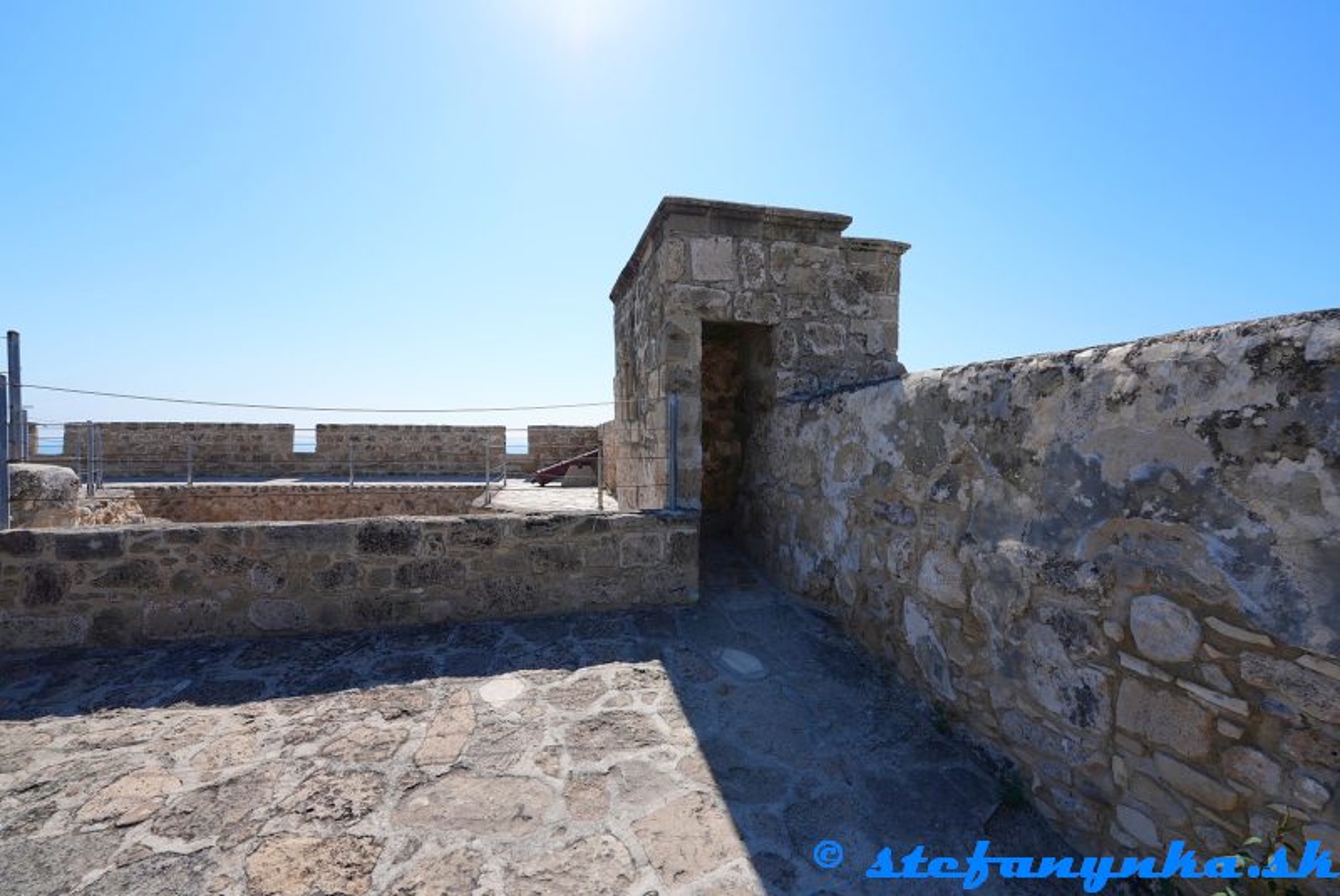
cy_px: 448
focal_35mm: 14
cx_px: 670
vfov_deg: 81.3
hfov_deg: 104.2
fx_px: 522
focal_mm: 14
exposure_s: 1/400
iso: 100
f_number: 8
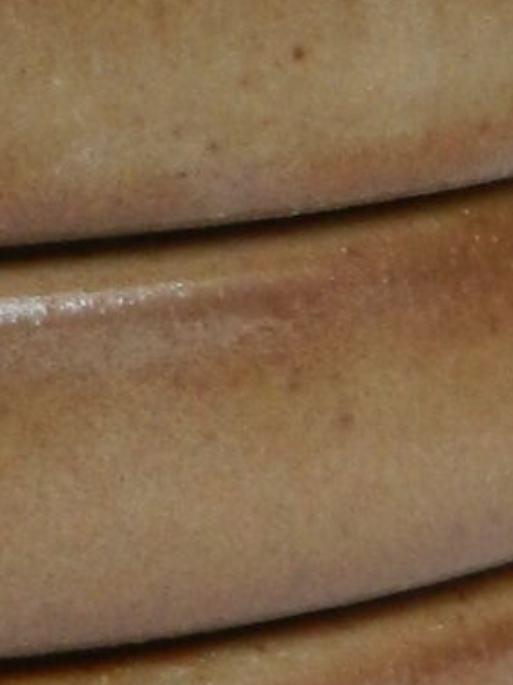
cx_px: -856
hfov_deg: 5.4
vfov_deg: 7.3
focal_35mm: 263
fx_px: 5200
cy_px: -510
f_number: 4
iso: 220
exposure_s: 1/30
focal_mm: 6.7
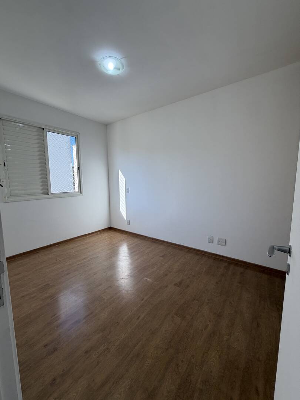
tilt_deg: -5.1
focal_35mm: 14
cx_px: 150
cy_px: 200
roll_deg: +0.5
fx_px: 162
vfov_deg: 102.1
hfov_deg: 85.7
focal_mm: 2.22
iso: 50
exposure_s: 1/123
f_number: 2.2
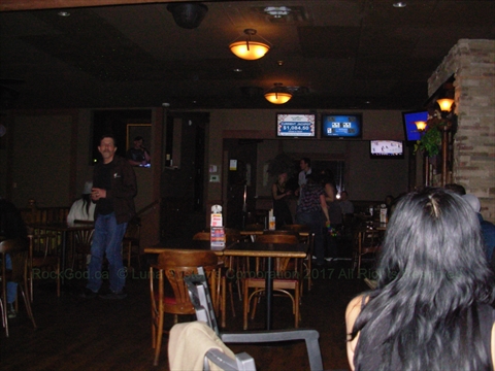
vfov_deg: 37.7
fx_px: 543
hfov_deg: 49.0
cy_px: 186
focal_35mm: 38
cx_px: 248
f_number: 2.9
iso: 200
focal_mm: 6.3
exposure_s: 1/128
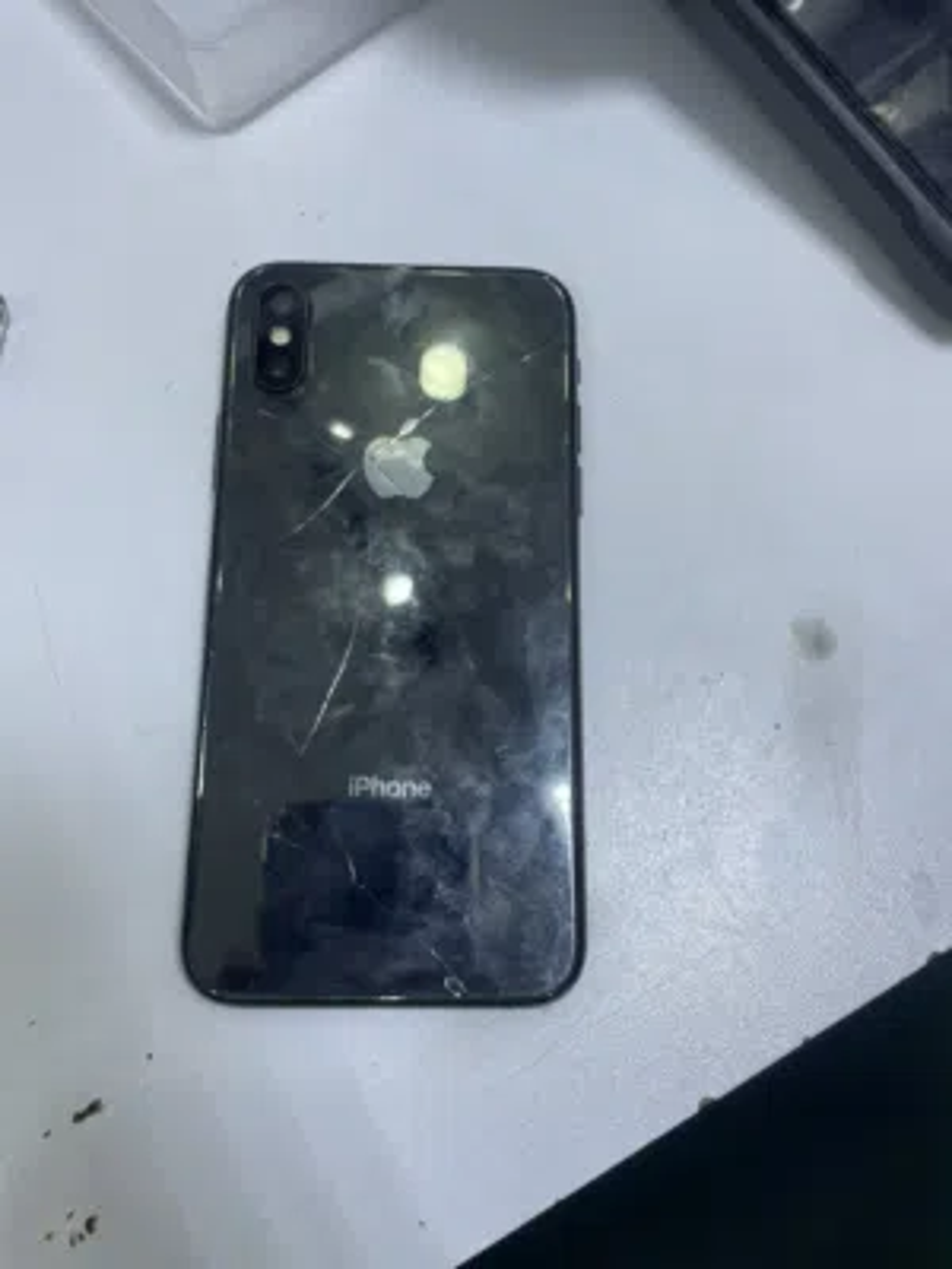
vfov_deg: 67.3
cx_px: 476
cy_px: 634
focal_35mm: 26
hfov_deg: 53.1
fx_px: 953
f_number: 1.6
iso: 32
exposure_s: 1/235
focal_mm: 4.2
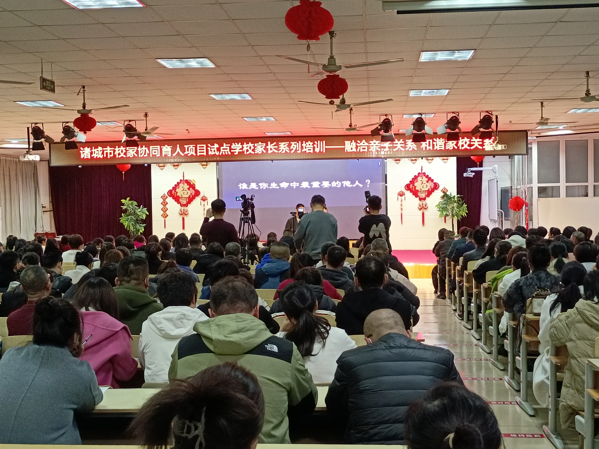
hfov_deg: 40.4
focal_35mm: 47
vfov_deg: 30.9
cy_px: 224
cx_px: 300
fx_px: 813
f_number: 1.79
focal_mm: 4.71
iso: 1249
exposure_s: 1/50
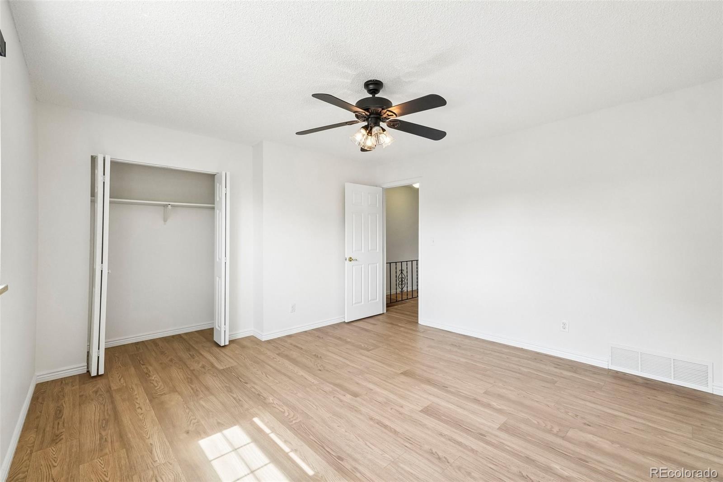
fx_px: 301
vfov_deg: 77.3
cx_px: 362
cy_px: 241
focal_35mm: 15
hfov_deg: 100.4
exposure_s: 1/50
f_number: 8
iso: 800
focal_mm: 10
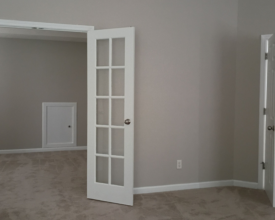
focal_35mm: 40
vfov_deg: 37.3
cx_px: 116
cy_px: 104
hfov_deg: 45.6
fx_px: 326
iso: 1302
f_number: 1.8
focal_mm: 4.27
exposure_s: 1/30
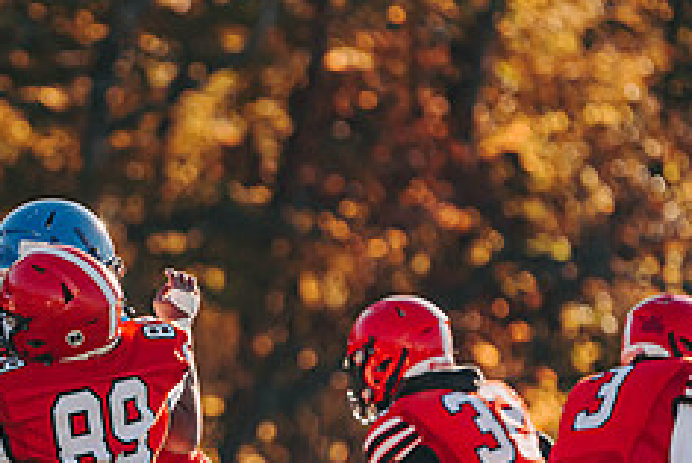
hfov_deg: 4.1
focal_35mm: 502
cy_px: 512
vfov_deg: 2.7
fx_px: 9655
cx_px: -23
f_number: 3.5
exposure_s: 1/3200
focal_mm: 200
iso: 125
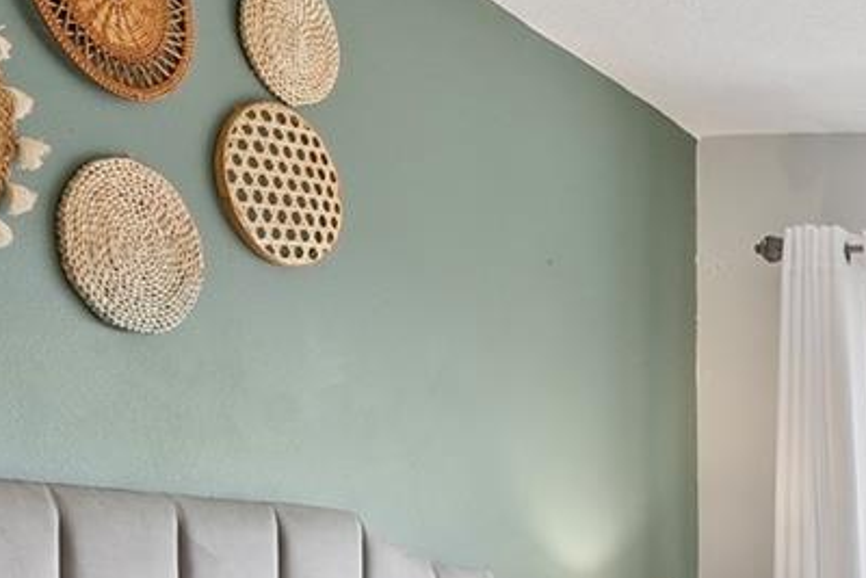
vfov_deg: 20.3
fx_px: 1540
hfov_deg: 22.6
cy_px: 626
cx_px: 1446
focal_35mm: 64
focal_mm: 16
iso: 400
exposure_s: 1/10
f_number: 8
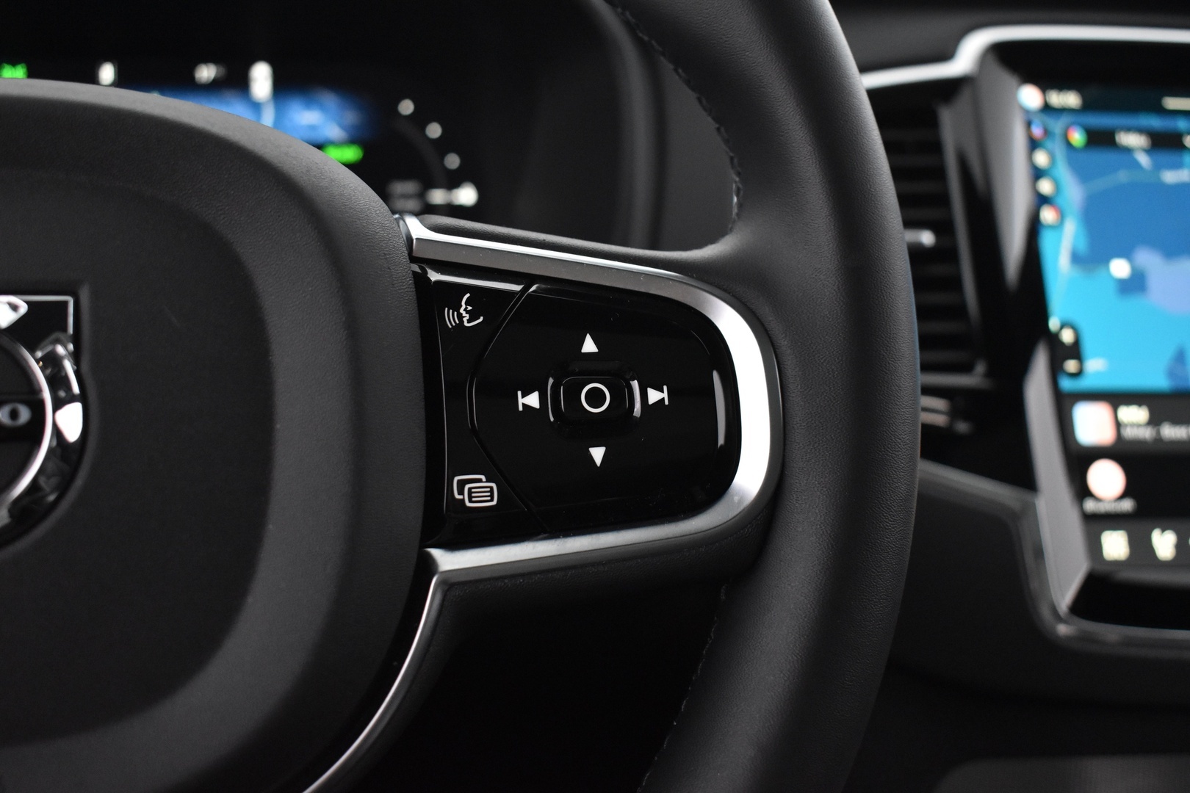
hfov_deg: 46.4
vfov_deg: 31.9
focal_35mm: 42
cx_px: 595
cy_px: 396
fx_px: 1388
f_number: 4.2
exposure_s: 1/25
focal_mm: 28
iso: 3200
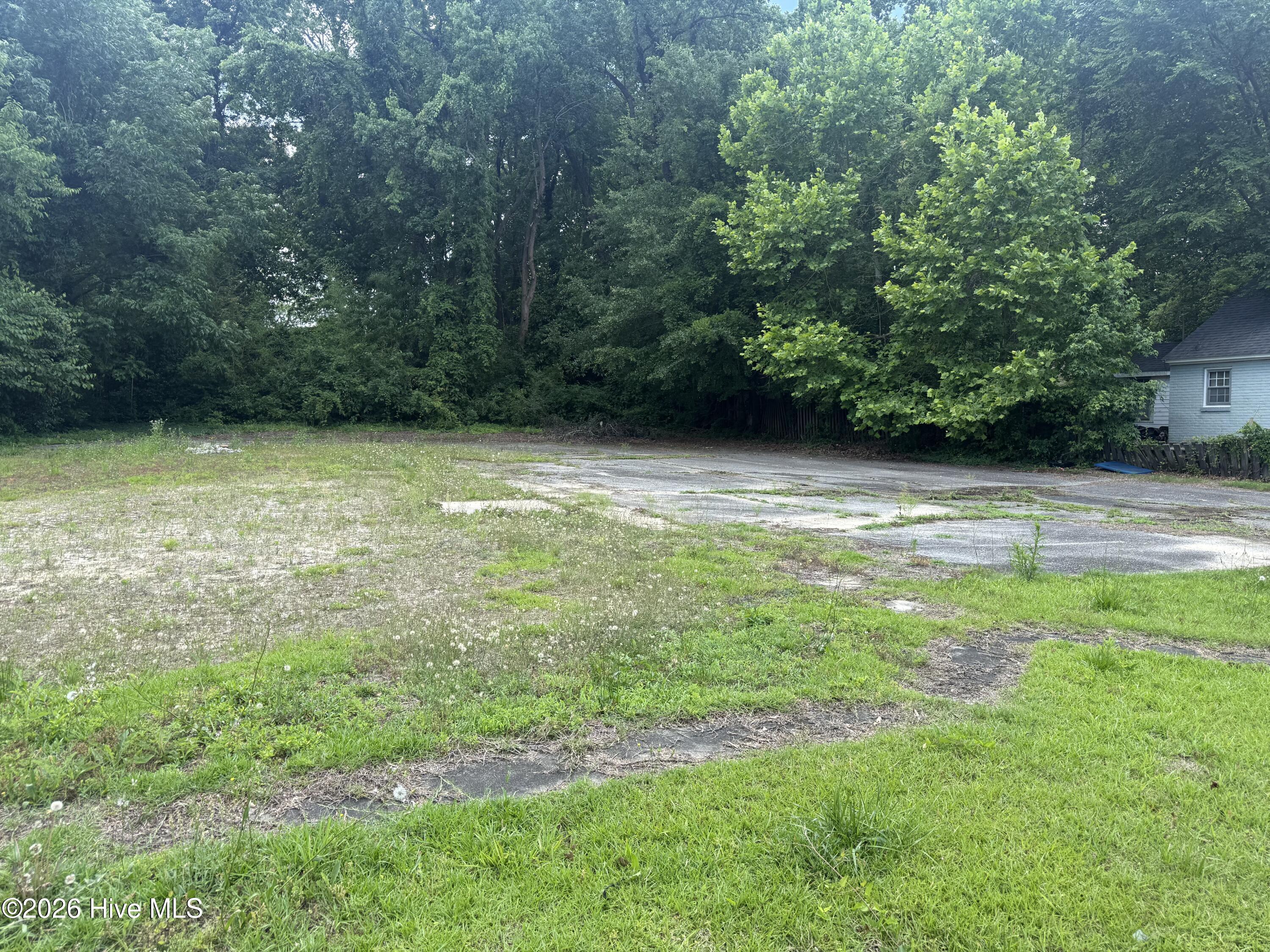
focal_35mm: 24
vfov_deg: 56.8
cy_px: 476
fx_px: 881
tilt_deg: -2.0
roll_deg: +0.5
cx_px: 635
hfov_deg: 71.6
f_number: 1.78
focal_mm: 6.76
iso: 80
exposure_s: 1/931
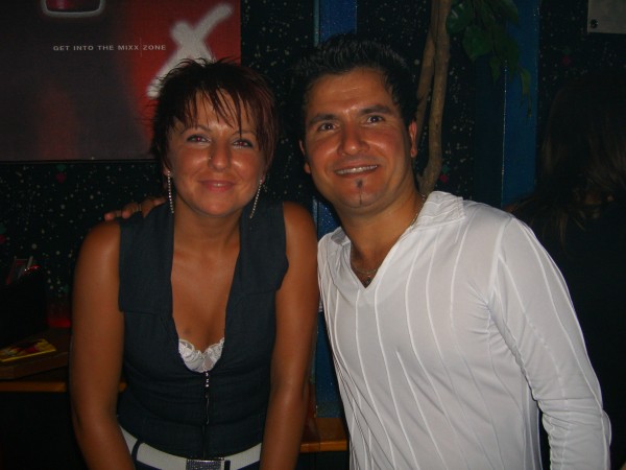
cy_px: 235
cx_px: 313
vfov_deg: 37.7
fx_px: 687
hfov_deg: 49.0
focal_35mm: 38
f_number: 2.8
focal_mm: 7.9
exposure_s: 1/60
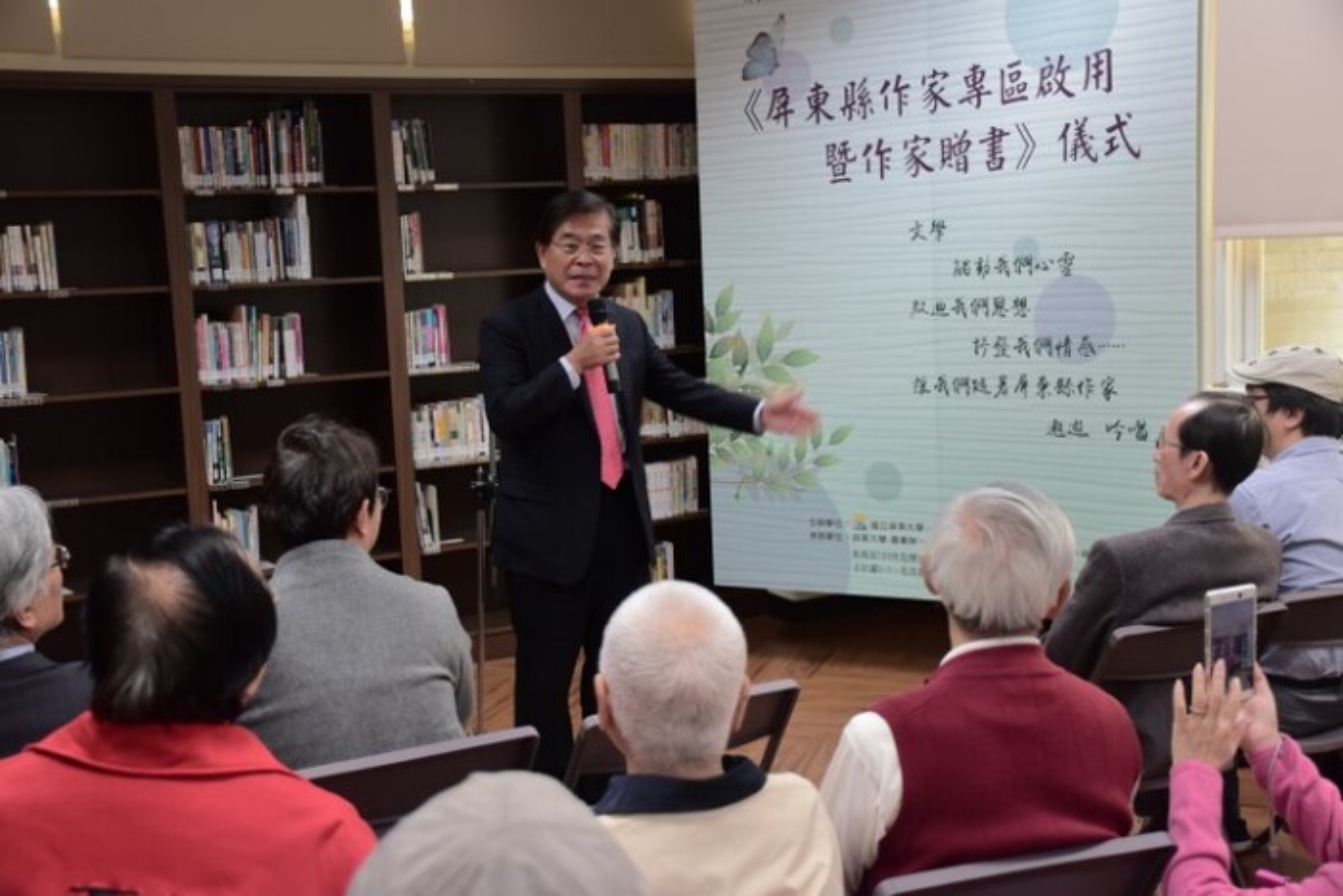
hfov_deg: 41.1
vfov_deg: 28.1
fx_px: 1791
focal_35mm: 48
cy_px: 448
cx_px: 672
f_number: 4
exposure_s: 1/60
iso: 800
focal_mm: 32
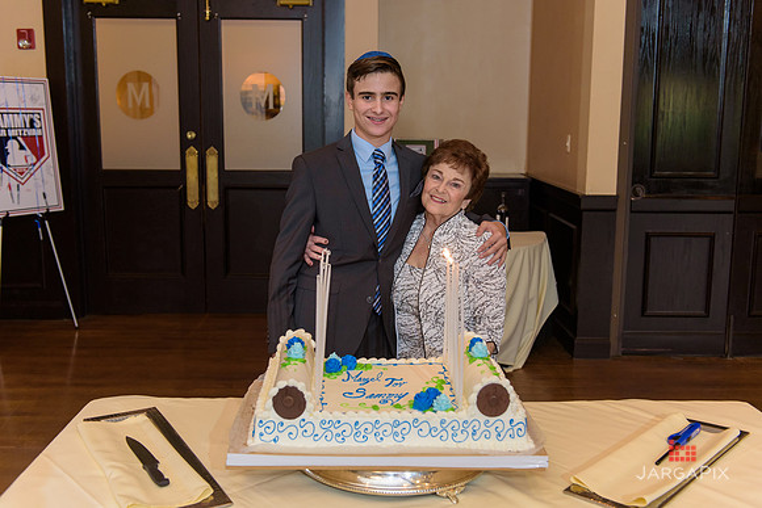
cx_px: 381
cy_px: 254
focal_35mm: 38
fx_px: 804
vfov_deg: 35.1
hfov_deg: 50.7
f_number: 3.2
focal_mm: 38
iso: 1600
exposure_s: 1/125
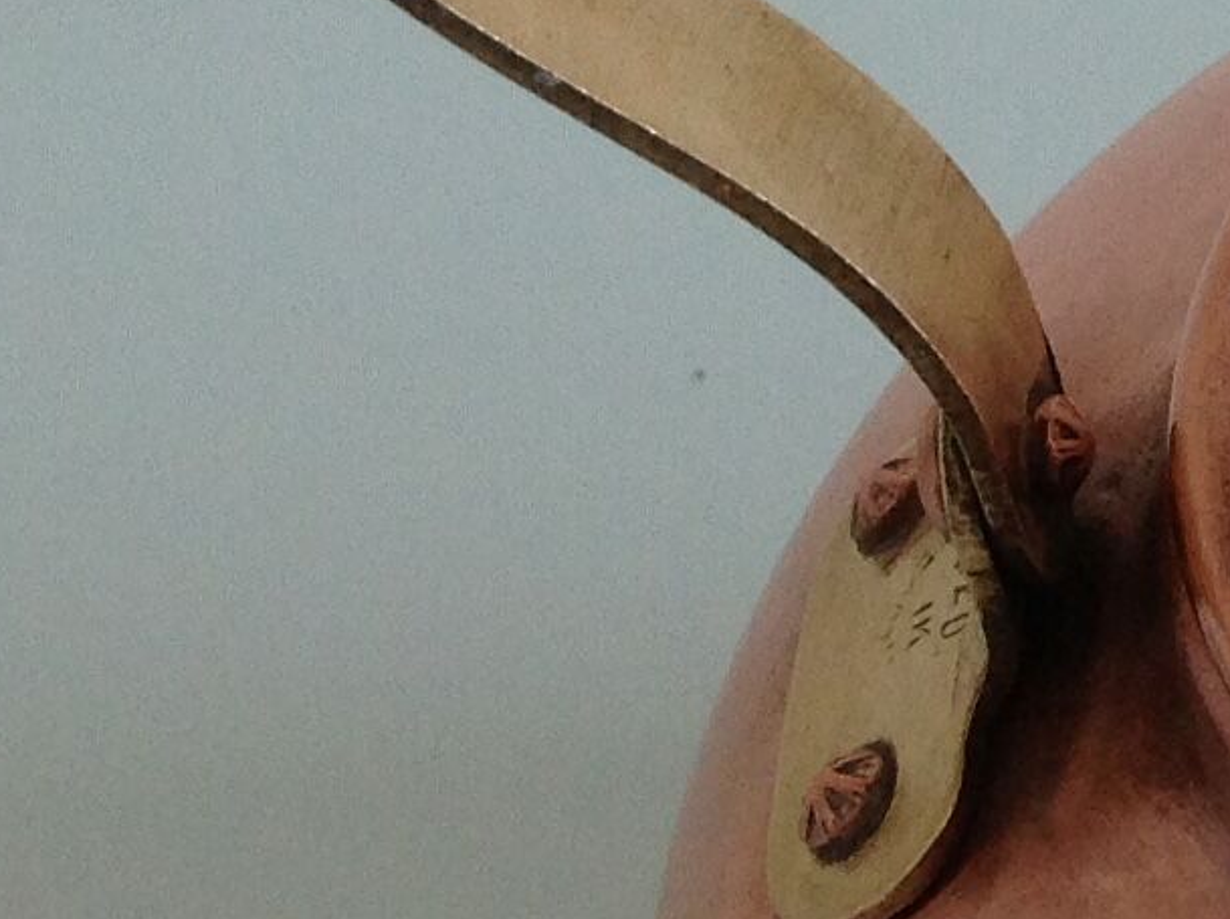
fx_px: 5287
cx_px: 2109
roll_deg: +5.1
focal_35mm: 149
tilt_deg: -36.3
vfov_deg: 9.6
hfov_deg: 12.3
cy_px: -483
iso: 100
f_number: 2.4
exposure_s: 1/120
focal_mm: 4.28
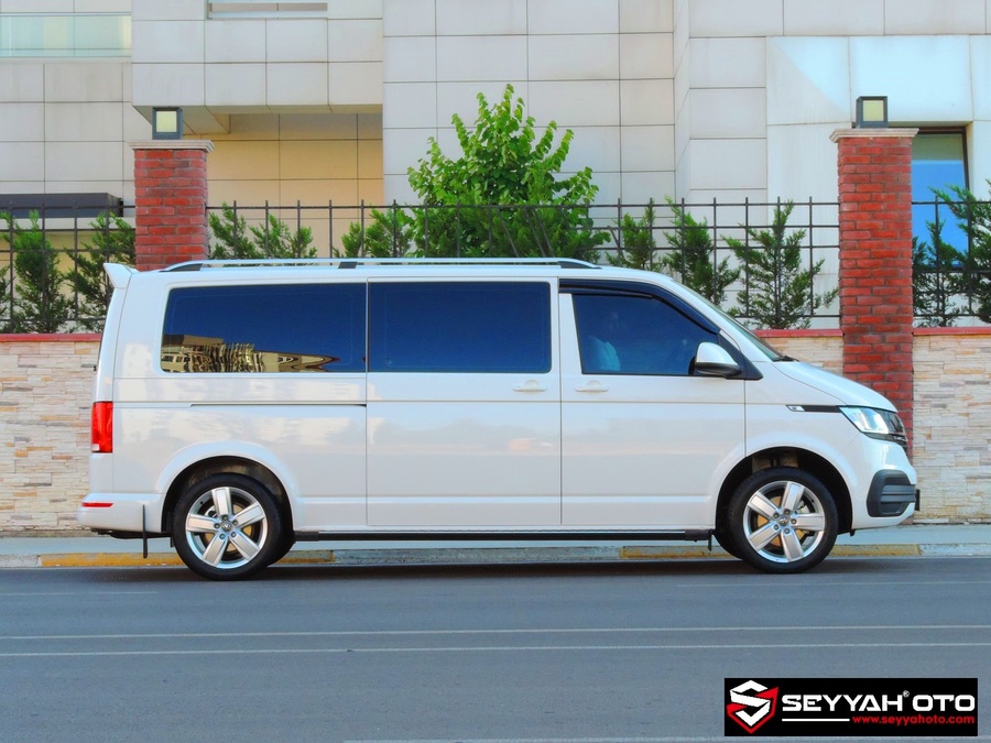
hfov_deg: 18.7
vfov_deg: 14.1
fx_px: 3006
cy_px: 372
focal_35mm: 105
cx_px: 496
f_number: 7.4
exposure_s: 1/160
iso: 400
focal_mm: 18.7
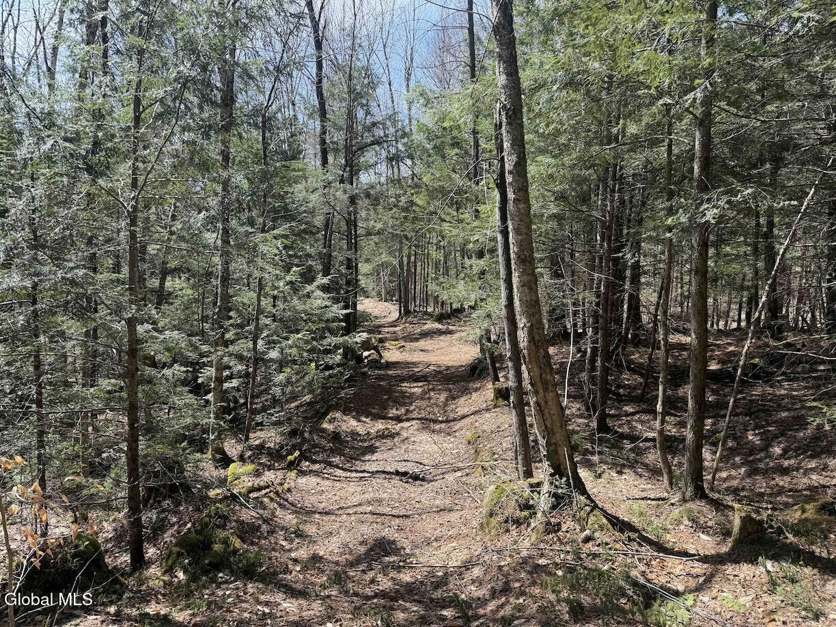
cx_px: 418
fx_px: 580
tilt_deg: -4.3
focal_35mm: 24
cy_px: 314
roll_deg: -2.7
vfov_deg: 56.8
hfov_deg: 71.6
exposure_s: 1/955
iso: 80
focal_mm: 6.76
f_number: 1.78
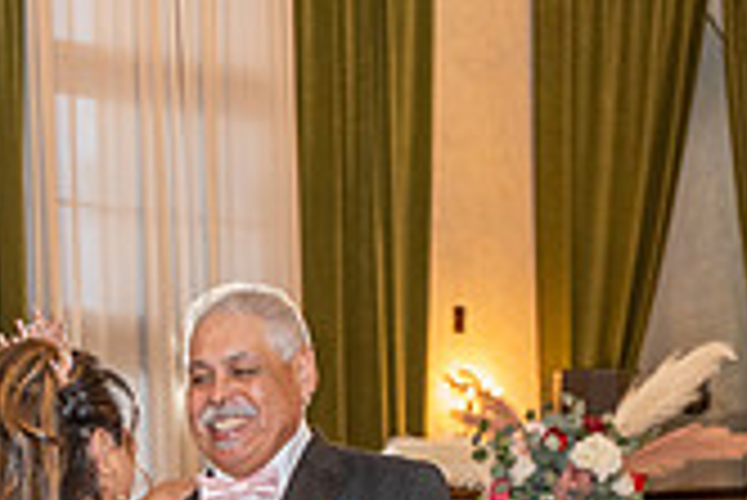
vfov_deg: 14.6
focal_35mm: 84
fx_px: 1744
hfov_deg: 23.8
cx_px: 135
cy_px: 863
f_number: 2.8
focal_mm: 24
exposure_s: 1/125
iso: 1600
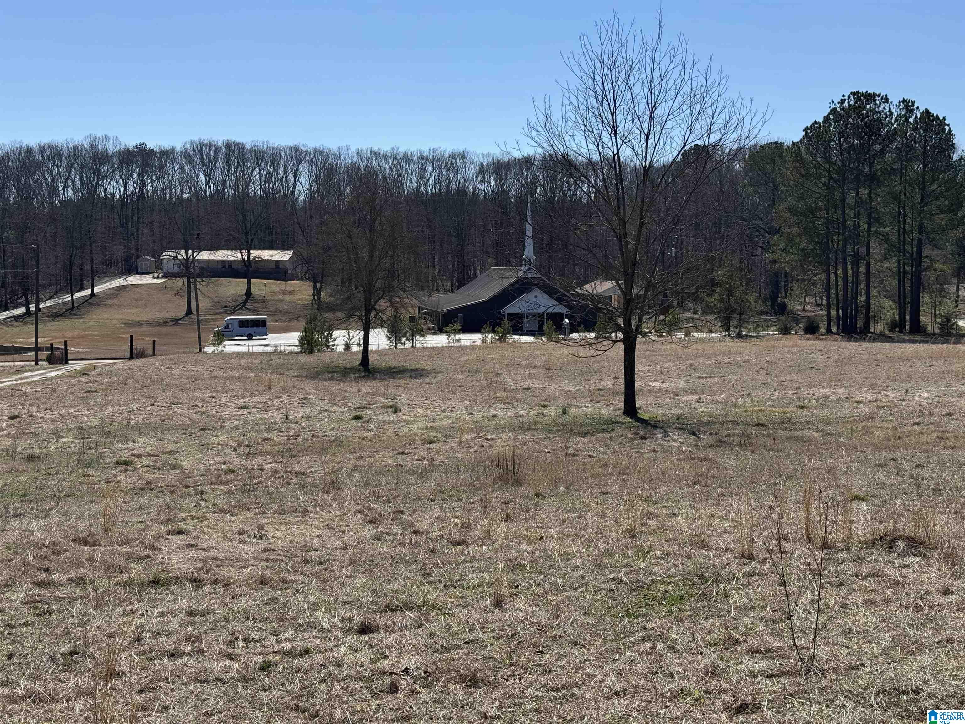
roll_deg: -0.5
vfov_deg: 30.3
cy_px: 362
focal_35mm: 48
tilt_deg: -4.3
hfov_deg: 39.7
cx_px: 482
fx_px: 1338
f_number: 1.78
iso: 64
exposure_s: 1/4608
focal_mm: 6.76
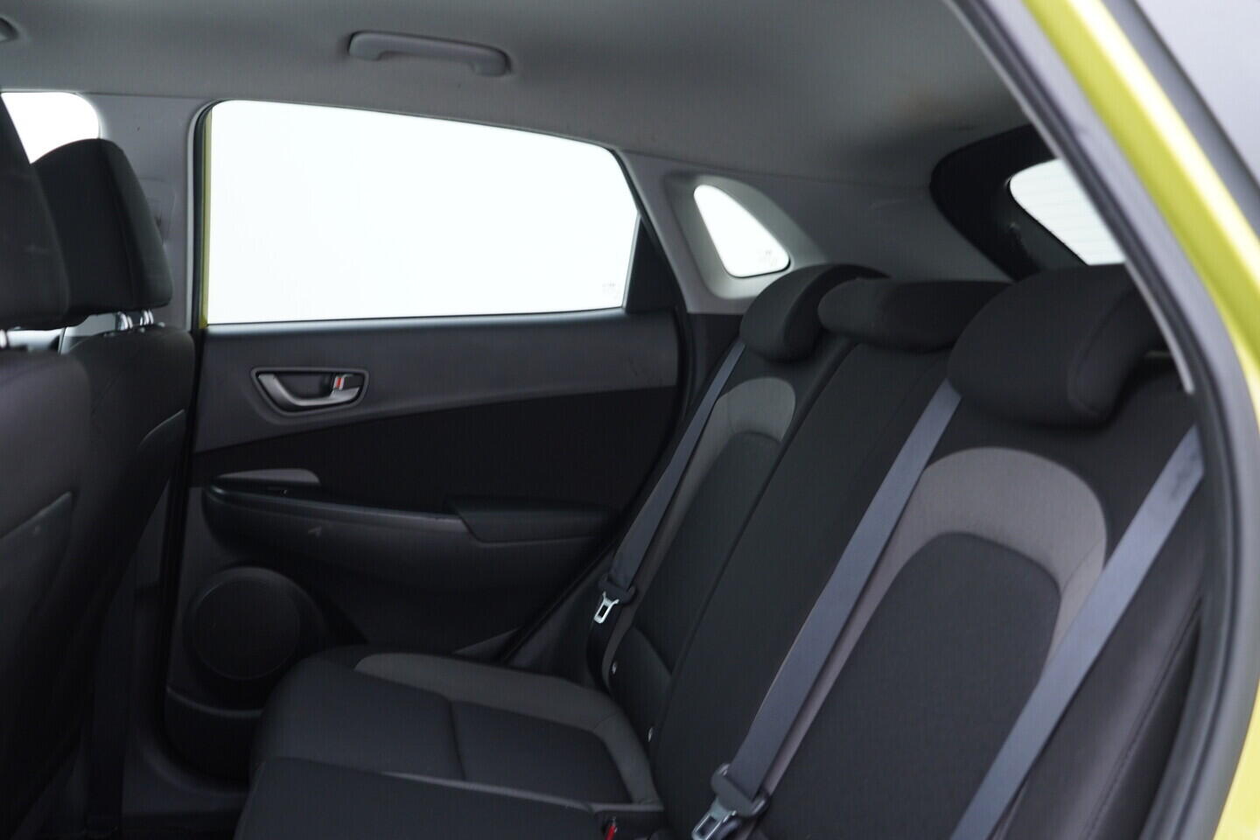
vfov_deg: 36.9
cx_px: 630
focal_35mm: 36
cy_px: 420
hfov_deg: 53.1
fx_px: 1260
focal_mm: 24
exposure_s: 1/40
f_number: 2.8
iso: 400
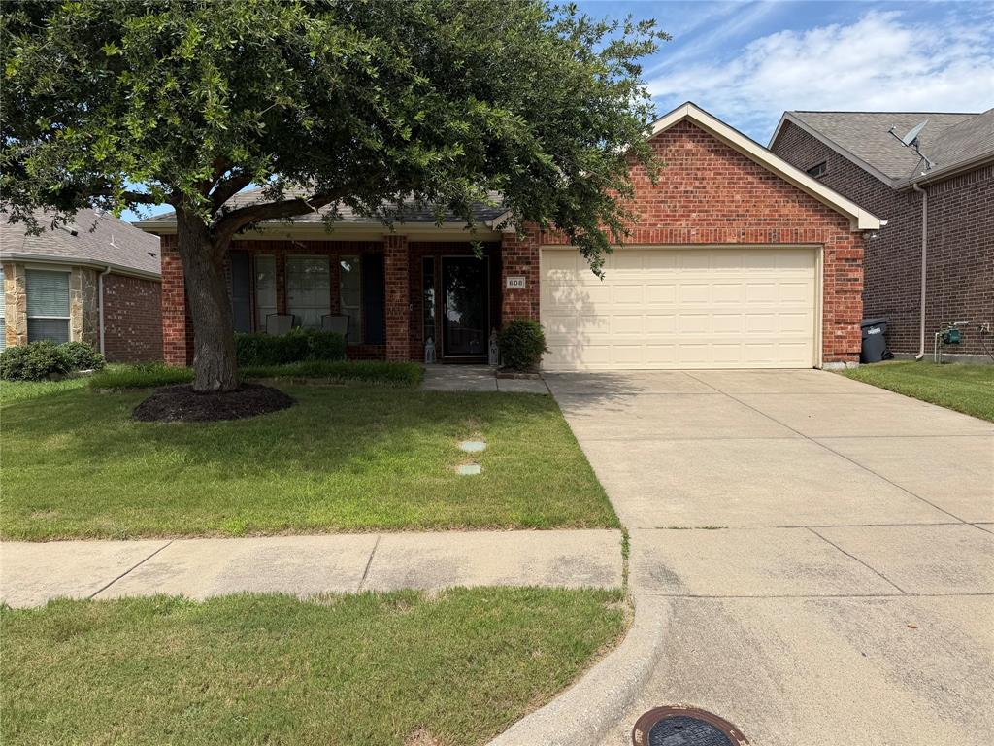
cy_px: 373
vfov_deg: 56.8
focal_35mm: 24
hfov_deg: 71.6
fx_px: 689
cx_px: 497
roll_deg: +0.3
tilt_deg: -3.6
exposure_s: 1/4405
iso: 80
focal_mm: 6.76
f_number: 1.78
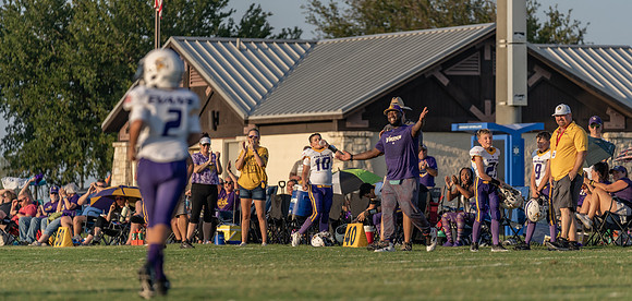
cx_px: 341
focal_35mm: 248
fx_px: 4012
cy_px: 156
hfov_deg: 9.0
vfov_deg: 4.3
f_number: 2.8
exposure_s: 1/2000
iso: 160
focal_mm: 200
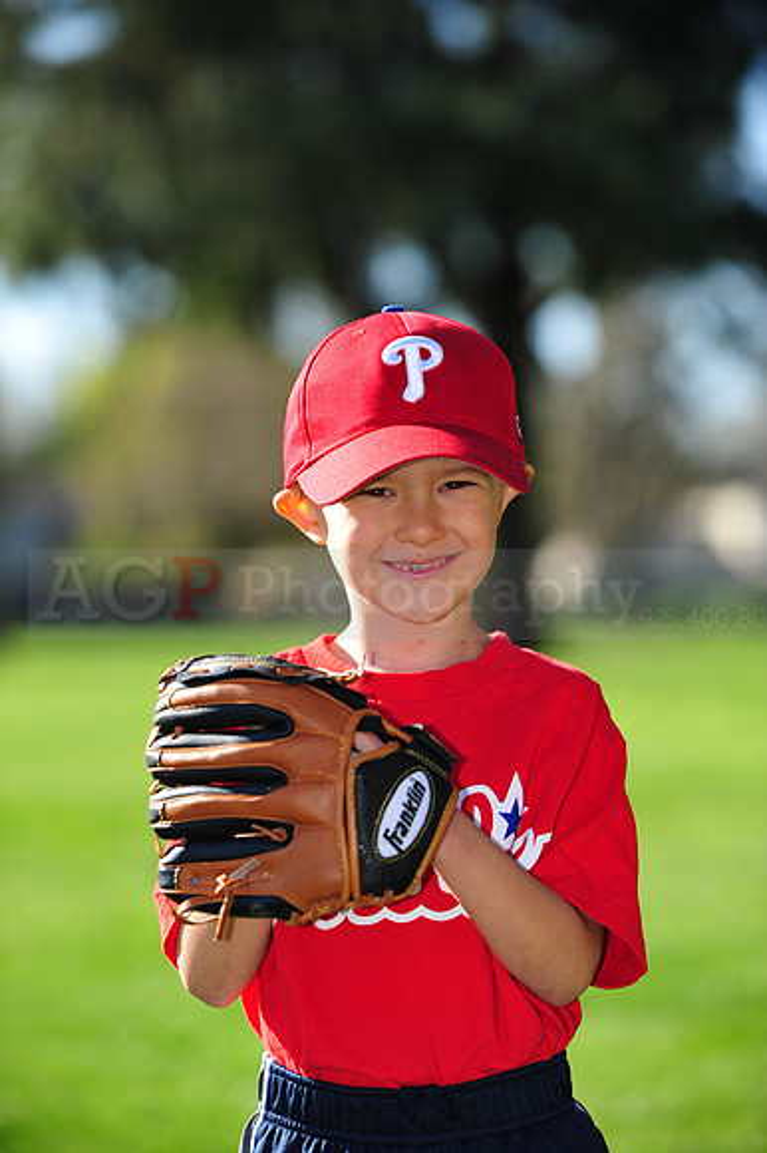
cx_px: 384
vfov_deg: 14.2
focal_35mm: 145
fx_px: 4639
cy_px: 576
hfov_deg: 9.5
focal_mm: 145
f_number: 4.5
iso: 200
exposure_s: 1/800
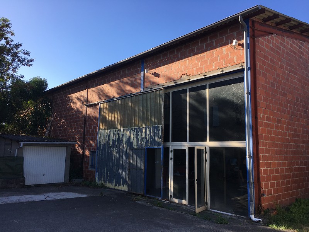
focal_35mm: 29
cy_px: 116
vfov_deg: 48.2
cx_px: 154
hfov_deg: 61.7
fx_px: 259
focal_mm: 4.15
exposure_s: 1/705
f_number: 2.2
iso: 25
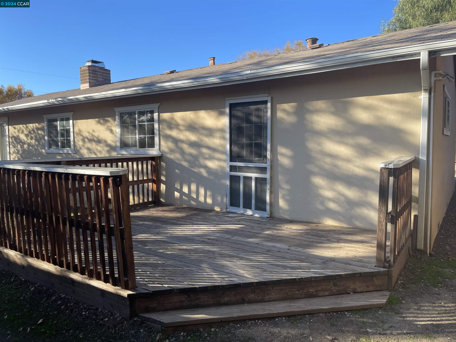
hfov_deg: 69.4
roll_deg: +0.0
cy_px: 171
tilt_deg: -5.0
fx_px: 329
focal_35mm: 25
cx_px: 228
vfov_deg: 54.9
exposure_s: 1/1225
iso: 32
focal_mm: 5.1
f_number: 1.6
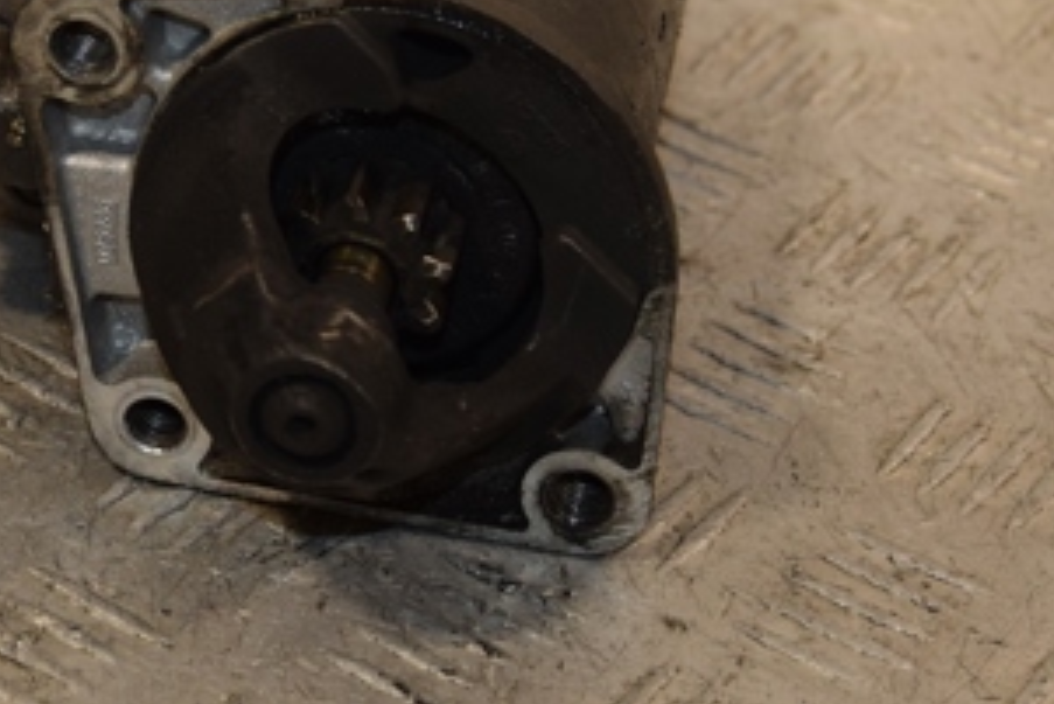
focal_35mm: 121
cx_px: 406
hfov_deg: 16.9
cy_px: 123
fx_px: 3544
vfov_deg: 11.3
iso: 800
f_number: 5
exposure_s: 1/200
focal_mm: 38
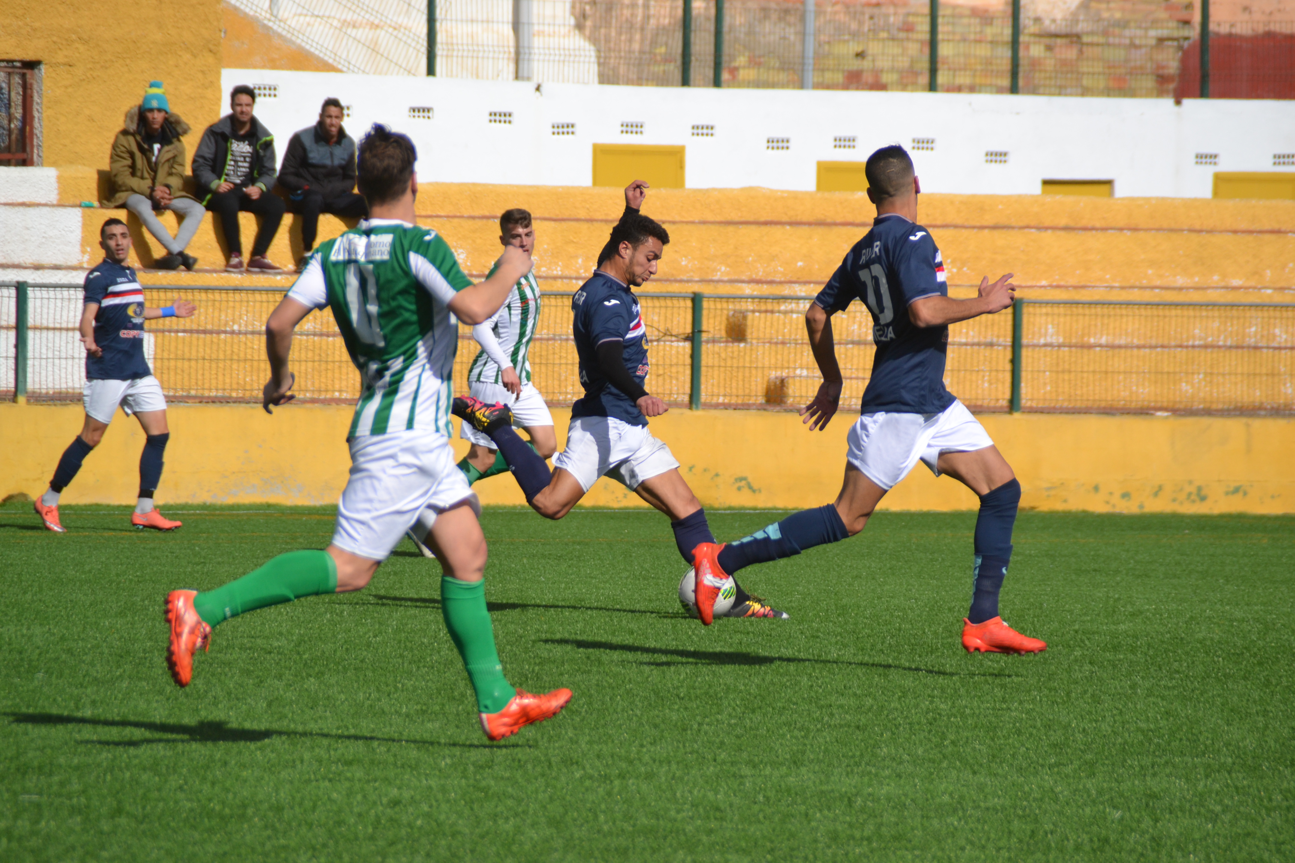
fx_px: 10791
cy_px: 432
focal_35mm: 300
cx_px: 648
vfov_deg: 4.6
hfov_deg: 6.9
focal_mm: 200
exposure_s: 1/2000
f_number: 7.1
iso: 320
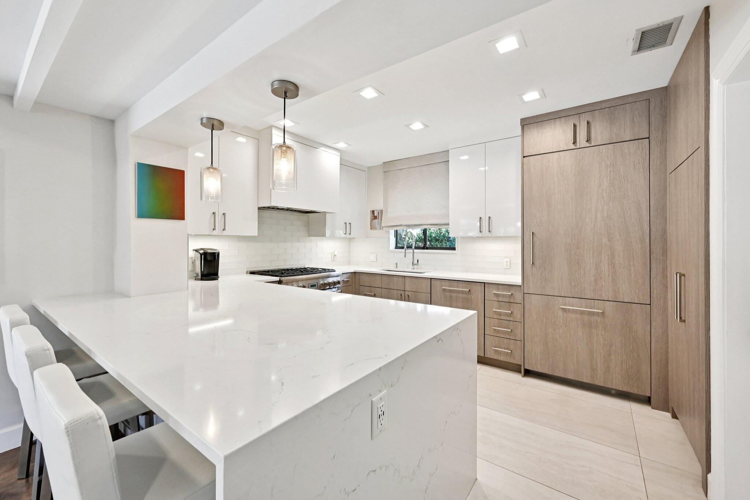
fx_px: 292
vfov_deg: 81.2
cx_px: 375
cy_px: 250
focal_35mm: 14
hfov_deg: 104.3
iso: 2500
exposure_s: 1/250
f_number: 8
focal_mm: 14
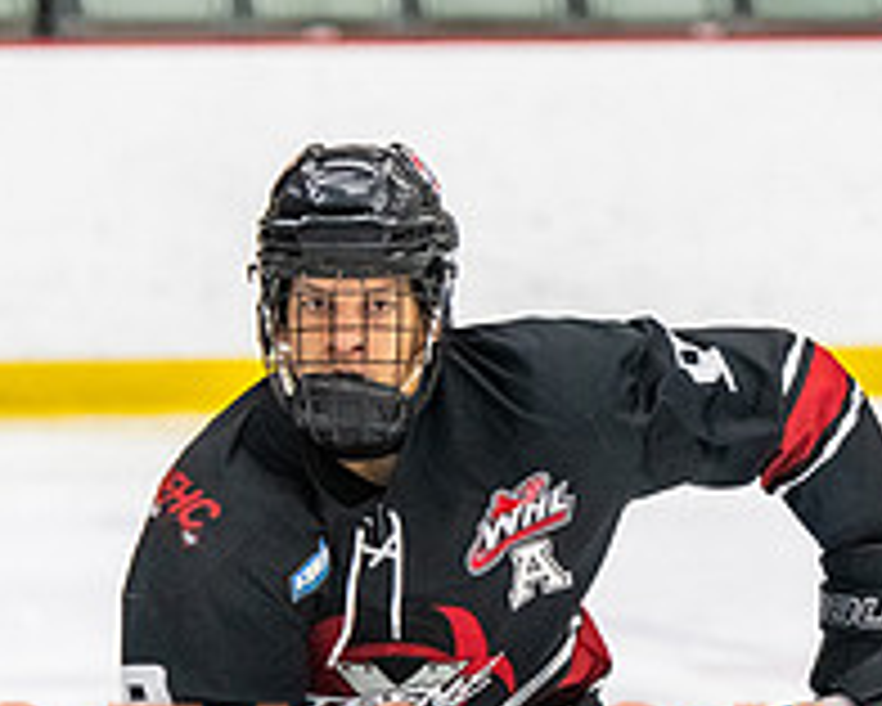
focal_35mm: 383
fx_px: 10003
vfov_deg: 4.0
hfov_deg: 5.0
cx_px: 290
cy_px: 938
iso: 4000
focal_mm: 112
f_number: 2.8
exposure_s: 1/640
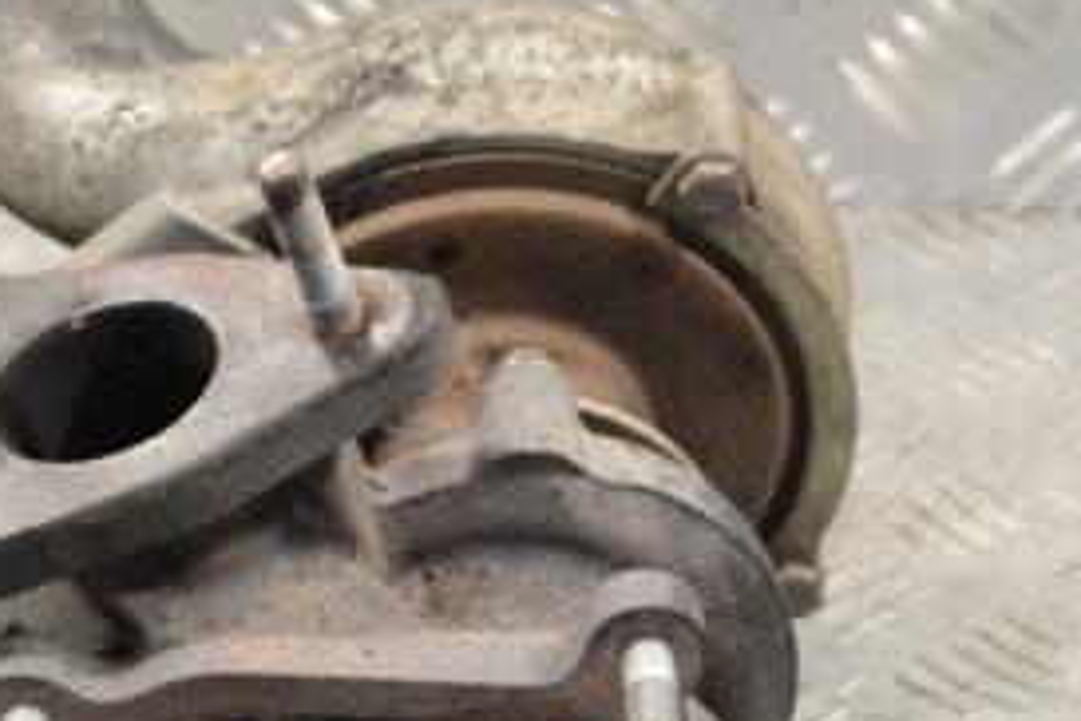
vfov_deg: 7.6
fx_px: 5438
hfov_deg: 11.3
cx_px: 341
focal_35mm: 181
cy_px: 523
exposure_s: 1/200
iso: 3200
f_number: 7.1
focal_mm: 55
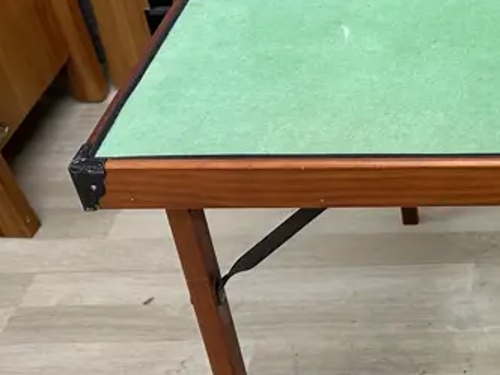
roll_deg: +1.6
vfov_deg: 19.9
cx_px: 608
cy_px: 206
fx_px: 1069
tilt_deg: -39.2
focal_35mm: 74
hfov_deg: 23.9
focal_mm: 6.86
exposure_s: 1/100
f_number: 1.78
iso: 200
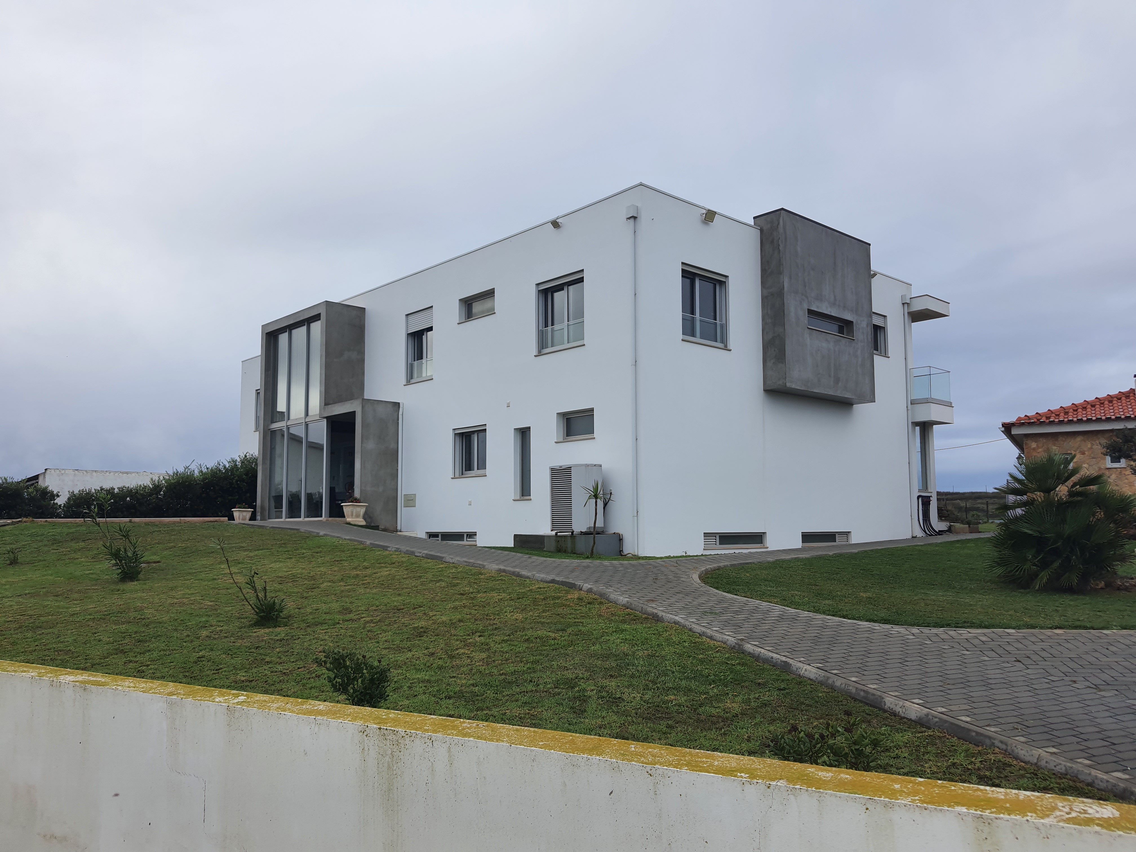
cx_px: 568
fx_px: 853
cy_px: 426
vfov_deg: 53.1
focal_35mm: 26
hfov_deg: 67.3
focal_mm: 4.32
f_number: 1.7
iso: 50
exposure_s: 1/1600
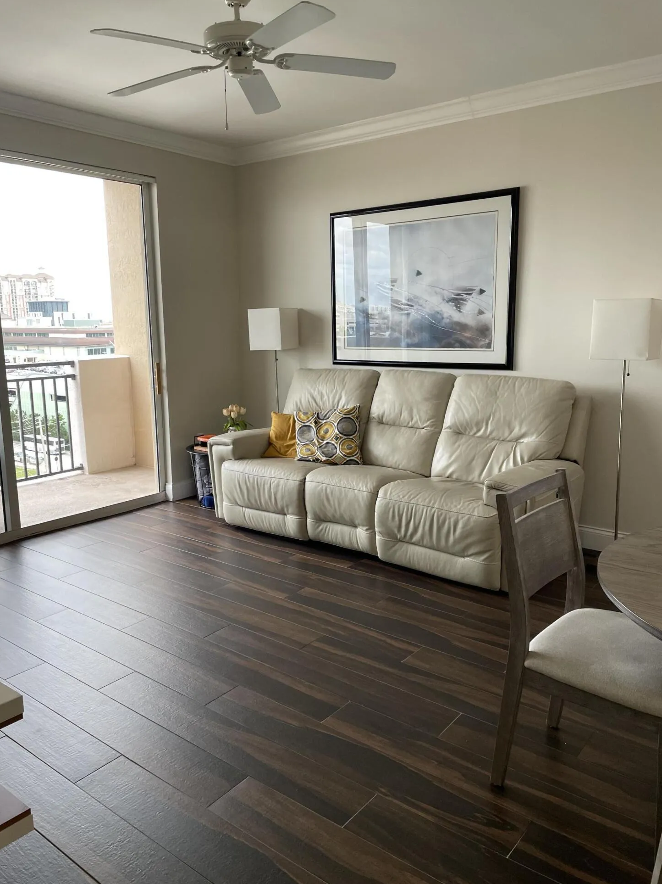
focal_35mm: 27
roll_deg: +0.8
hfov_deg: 51.3
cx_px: 321
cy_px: 450
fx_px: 689
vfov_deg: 65.3
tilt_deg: -9.7
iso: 80
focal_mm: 4.2
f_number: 1.6
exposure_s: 1/60
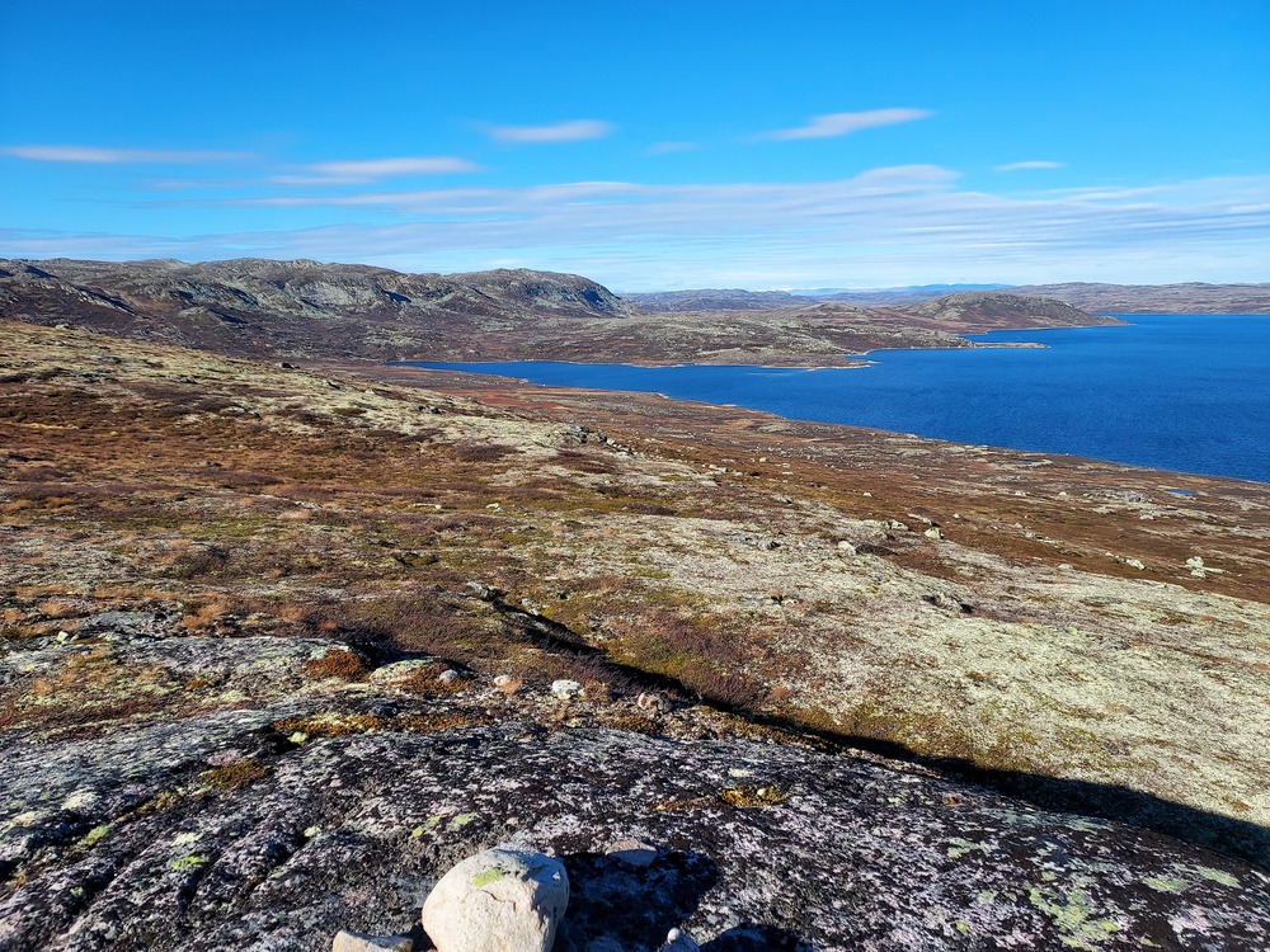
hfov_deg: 71.6
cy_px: 476
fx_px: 881
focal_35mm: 24
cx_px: 635
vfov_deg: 56.8
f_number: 1.8
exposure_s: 1/935
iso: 40
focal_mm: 4.6
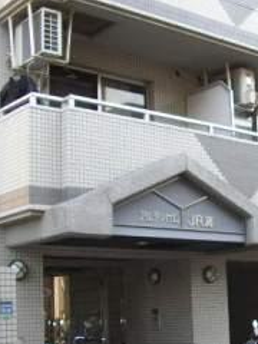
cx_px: 201
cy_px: 216
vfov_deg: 27.3
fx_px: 706
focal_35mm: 71
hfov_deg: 20.5
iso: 71
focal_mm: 5.8
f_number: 2.9
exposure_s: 1/100
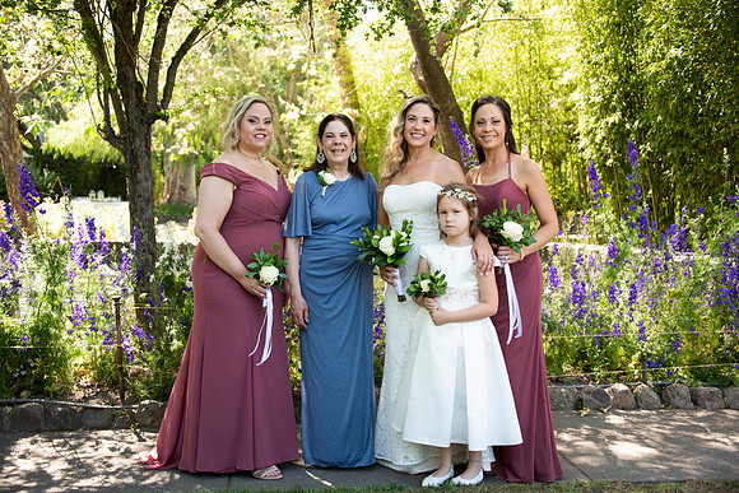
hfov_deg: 44.5
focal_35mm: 44
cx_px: 370
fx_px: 903
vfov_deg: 30.5
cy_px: 246
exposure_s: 1/320
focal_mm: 44
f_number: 4.2
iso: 500
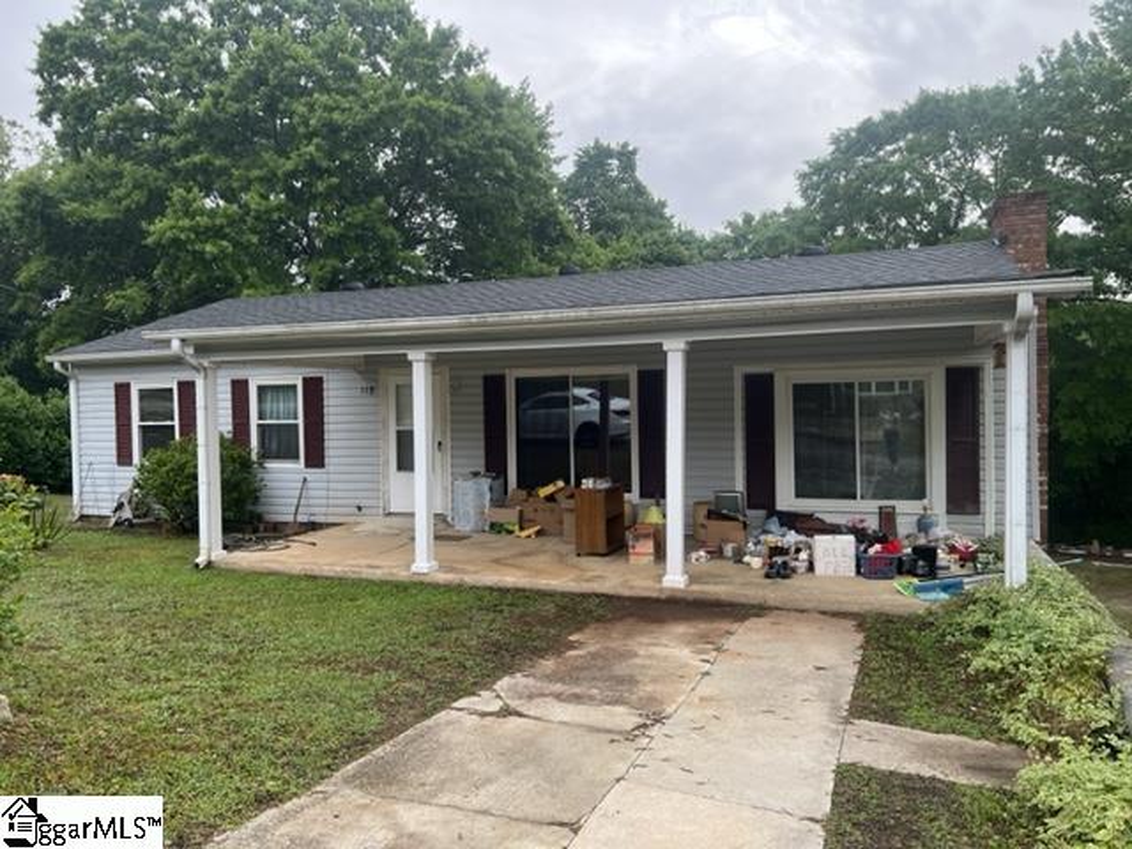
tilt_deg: -1.8
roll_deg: +1.2
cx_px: 566
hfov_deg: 67.3
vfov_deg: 53.1
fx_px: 850
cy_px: 424
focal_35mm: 26
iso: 50
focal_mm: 5.7
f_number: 1.5
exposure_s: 1/235
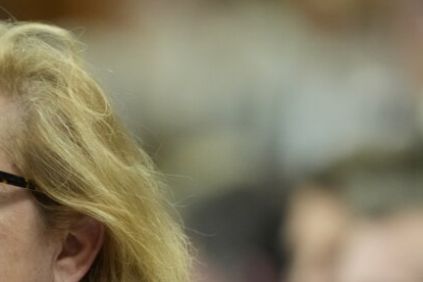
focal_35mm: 868
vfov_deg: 1.6
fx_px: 10191
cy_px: 373
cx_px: -45
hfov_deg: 2.4
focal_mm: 300
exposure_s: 1/250
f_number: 2.8
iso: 3200
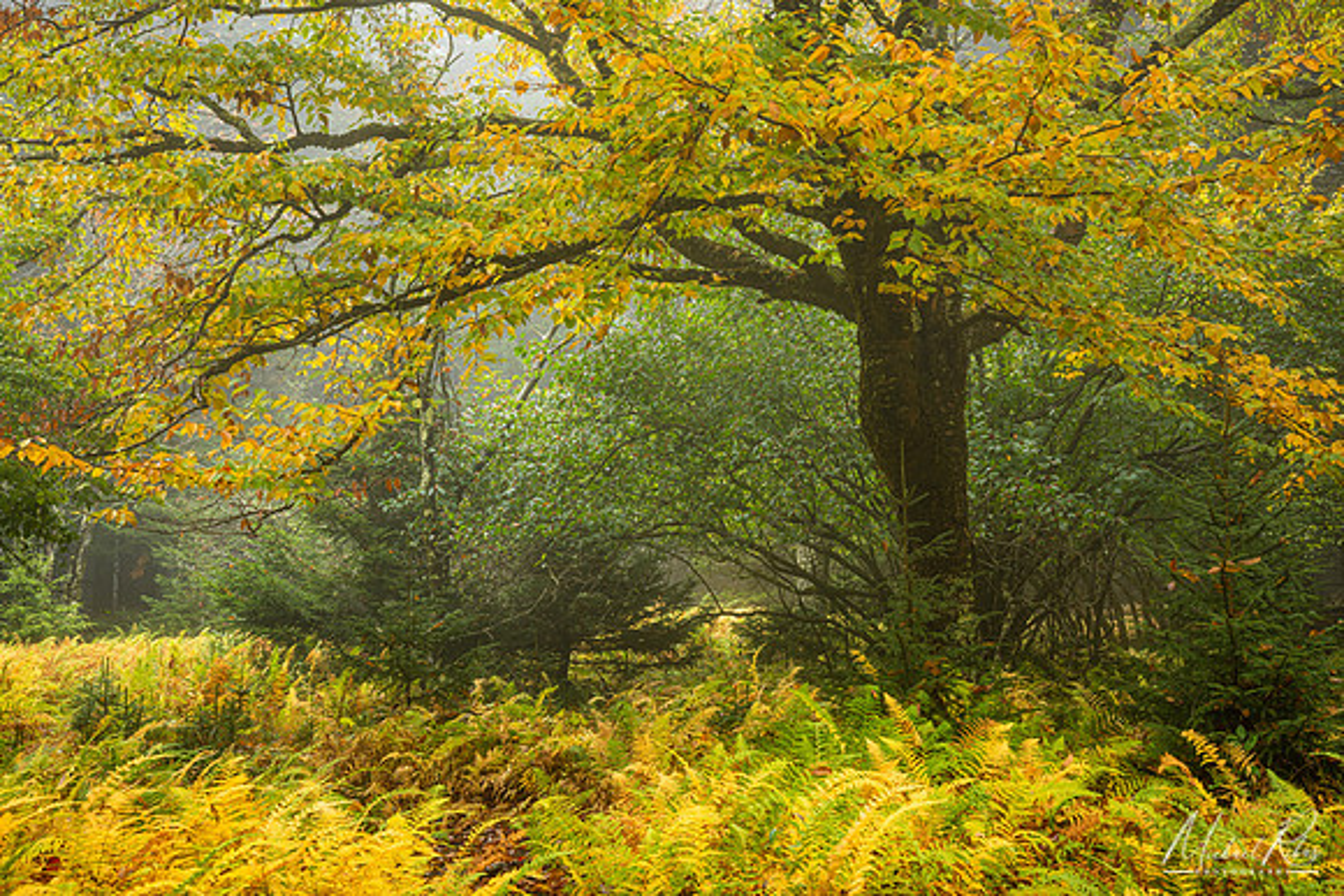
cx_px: 672
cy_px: 448
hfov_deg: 34.5
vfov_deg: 23.4
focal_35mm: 58
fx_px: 2166
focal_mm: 58
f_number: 13
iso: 64
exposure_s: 1/5
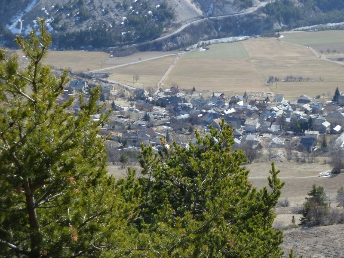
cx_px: 172
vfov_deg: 13.3
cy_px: 129
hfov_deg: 17.7
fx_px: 1103
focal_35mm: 111
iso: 80
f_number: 4.4
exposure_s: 1/250
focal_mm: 18.2
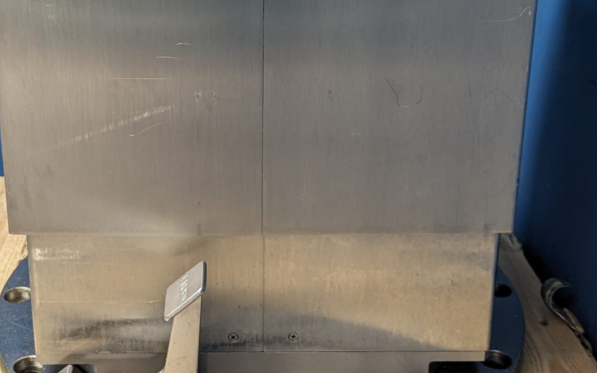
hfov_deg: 33.4
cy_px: 104
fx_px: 992
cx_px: 244
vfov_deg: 21.2
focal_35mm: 61
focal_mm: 6.81
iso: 86
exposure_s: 1/25
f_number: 1.85
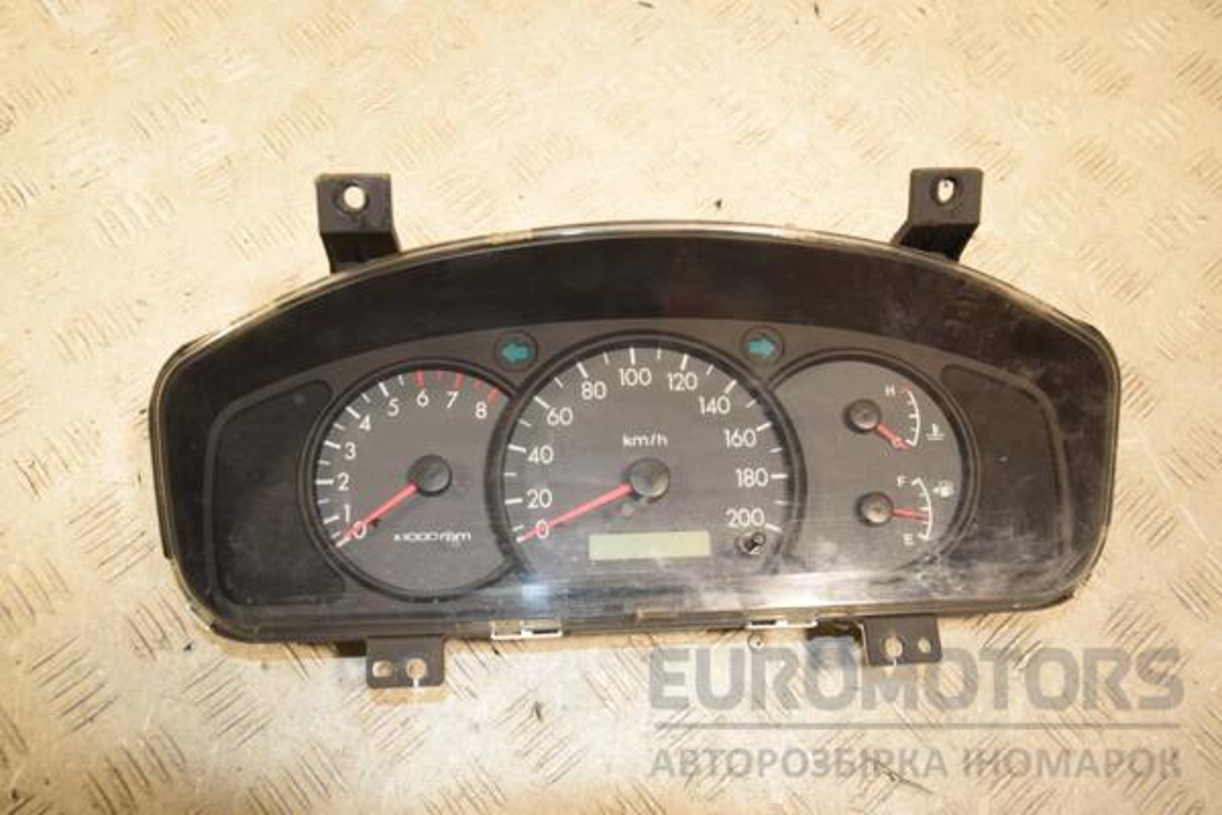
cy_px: 408
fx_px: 1120
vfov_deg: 40.0
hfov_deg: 57.2
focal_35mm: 33
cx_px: 611
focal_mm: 22
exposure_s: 1/200
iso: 800
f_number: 5
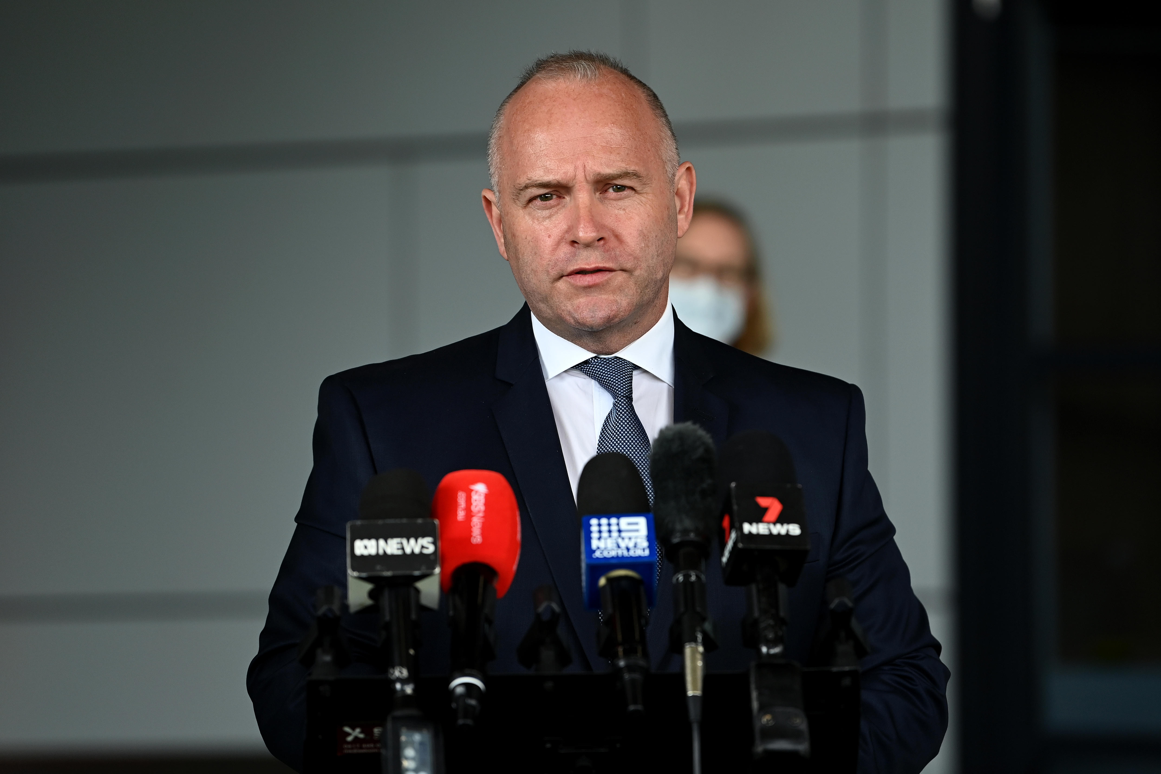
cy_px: 387
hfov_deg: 10.3
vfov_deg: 6.9
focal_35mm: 200
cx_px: 580
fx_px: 6449
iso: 500
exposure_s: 1/500
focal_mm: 200
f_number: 3.5
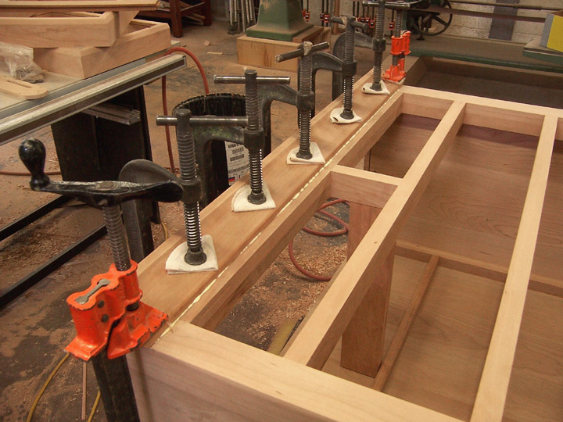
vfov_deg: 42.9
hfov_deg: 55.4
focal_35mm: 33
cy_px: 211
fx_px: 537
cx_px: 282
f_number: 3.4
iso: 140
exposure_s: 1/20
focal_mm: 5.5
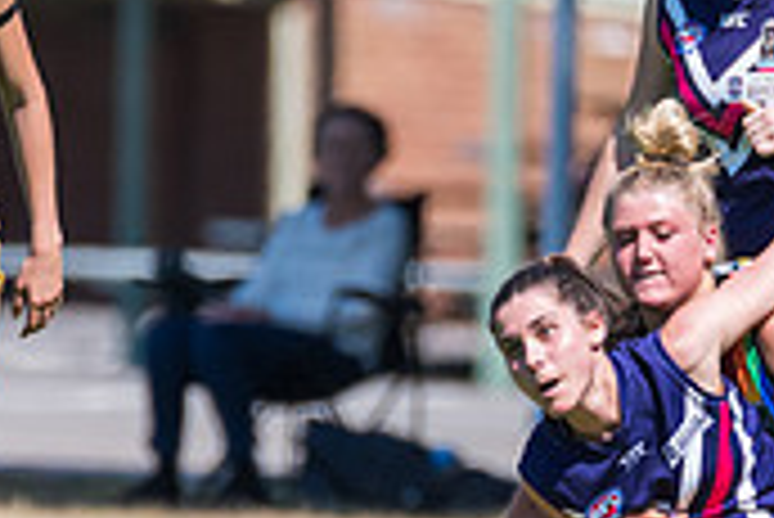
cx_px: 406
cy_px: 518
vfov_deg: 0.6
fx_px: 46220
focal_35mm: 2148
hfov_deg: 1.0
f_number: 6.3
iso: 800
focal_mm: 600
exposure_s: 1/2000
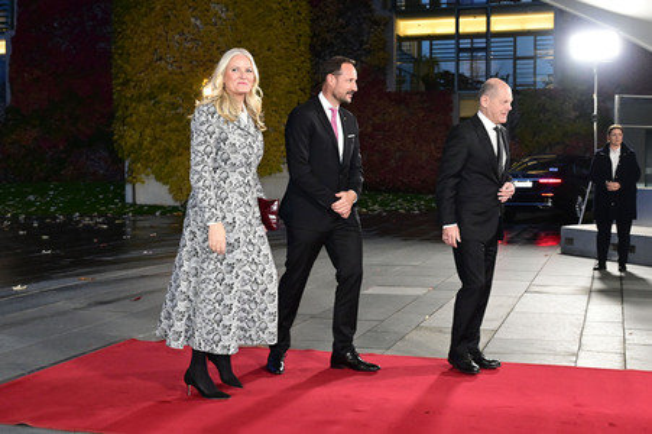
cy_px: 217
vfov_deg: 35.9
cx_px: 326
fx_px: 670
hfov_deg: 51.9
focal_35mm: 37
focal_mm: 37
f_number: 5
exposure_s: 1/160
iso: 5000
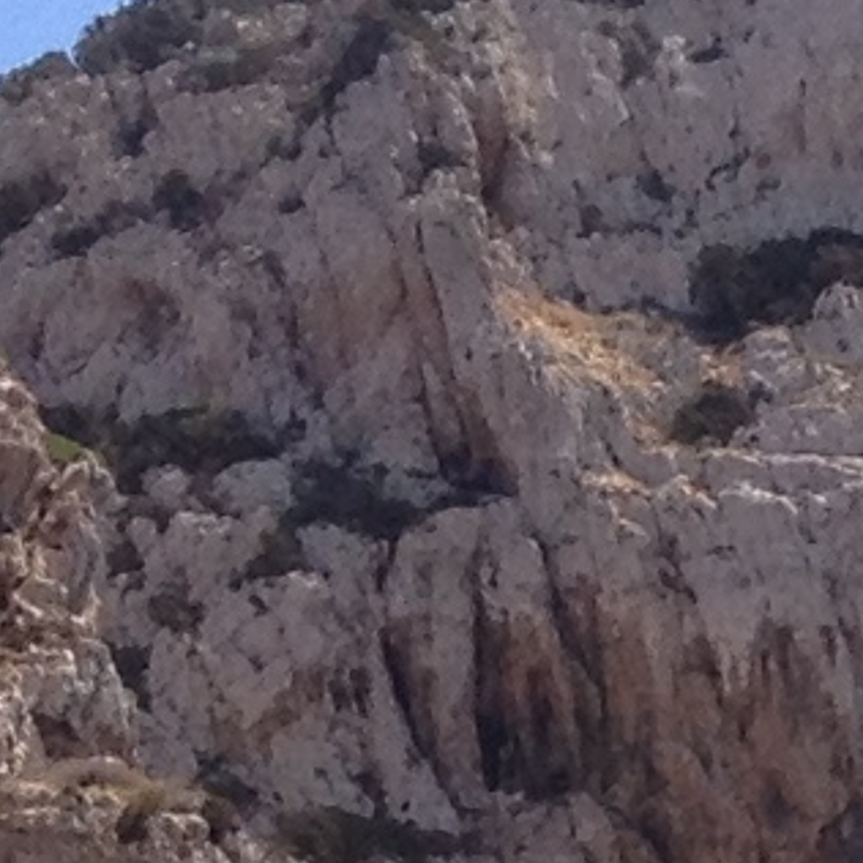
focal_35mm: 320
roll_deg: +0.9
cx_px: 2807
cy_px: 1904
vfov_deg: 5.3
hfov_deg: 5.1
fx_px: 9026
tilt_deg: +3.6
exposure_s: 1/1346
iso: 50
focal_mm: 4.28
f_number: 2.4
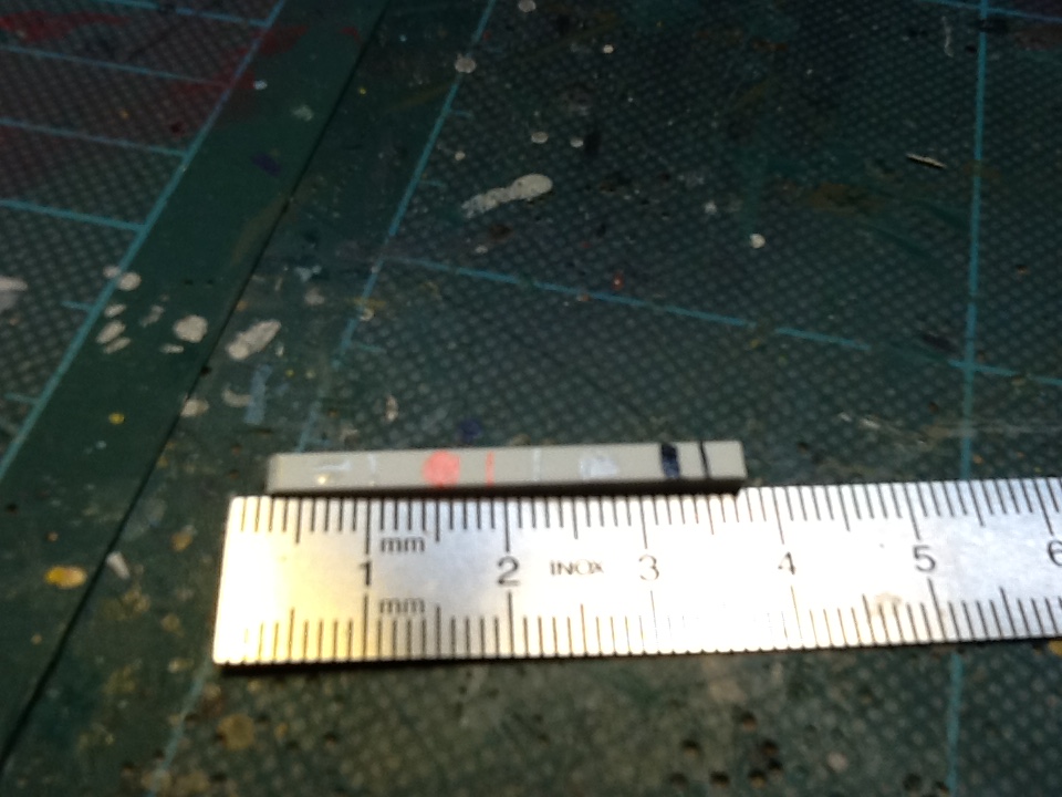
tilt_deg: -52.3
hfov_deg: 42.9
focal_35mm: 44
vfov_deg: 32.9
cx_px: 531
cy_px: 398
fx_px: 1350
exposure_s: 1/140
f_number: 2.4
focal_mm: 2.03
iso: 40
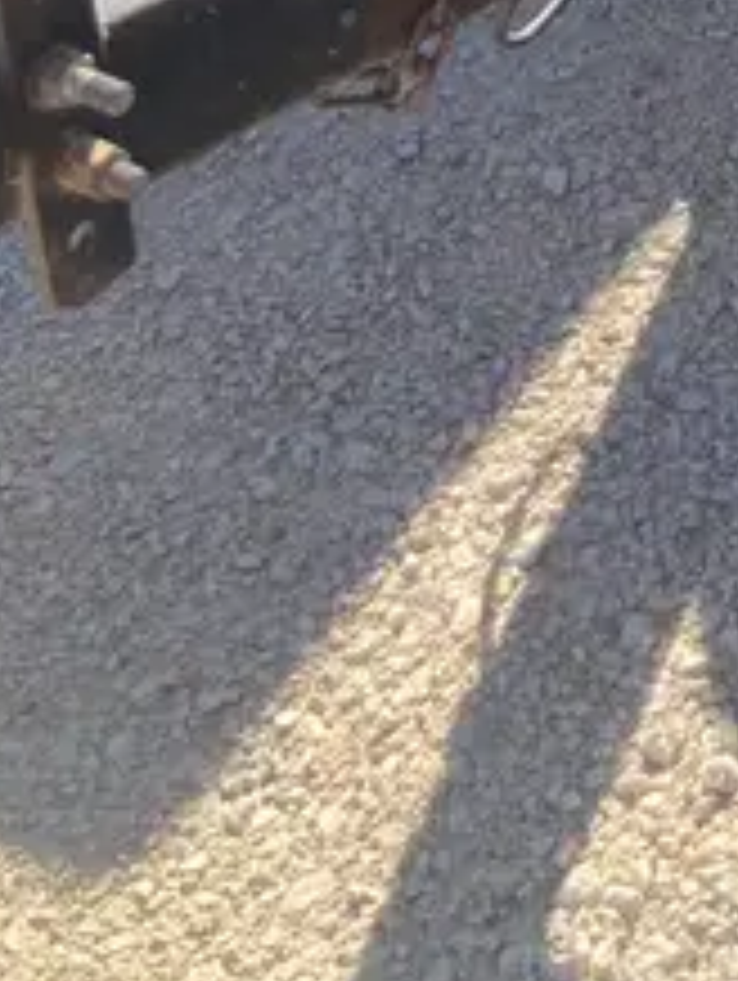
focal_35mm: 94
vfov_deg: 17.9
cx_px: 1116
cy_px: -614
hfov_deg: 14.6
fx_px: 2667
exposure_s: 1/1021
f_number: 1.8
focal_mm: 3.99
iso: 20
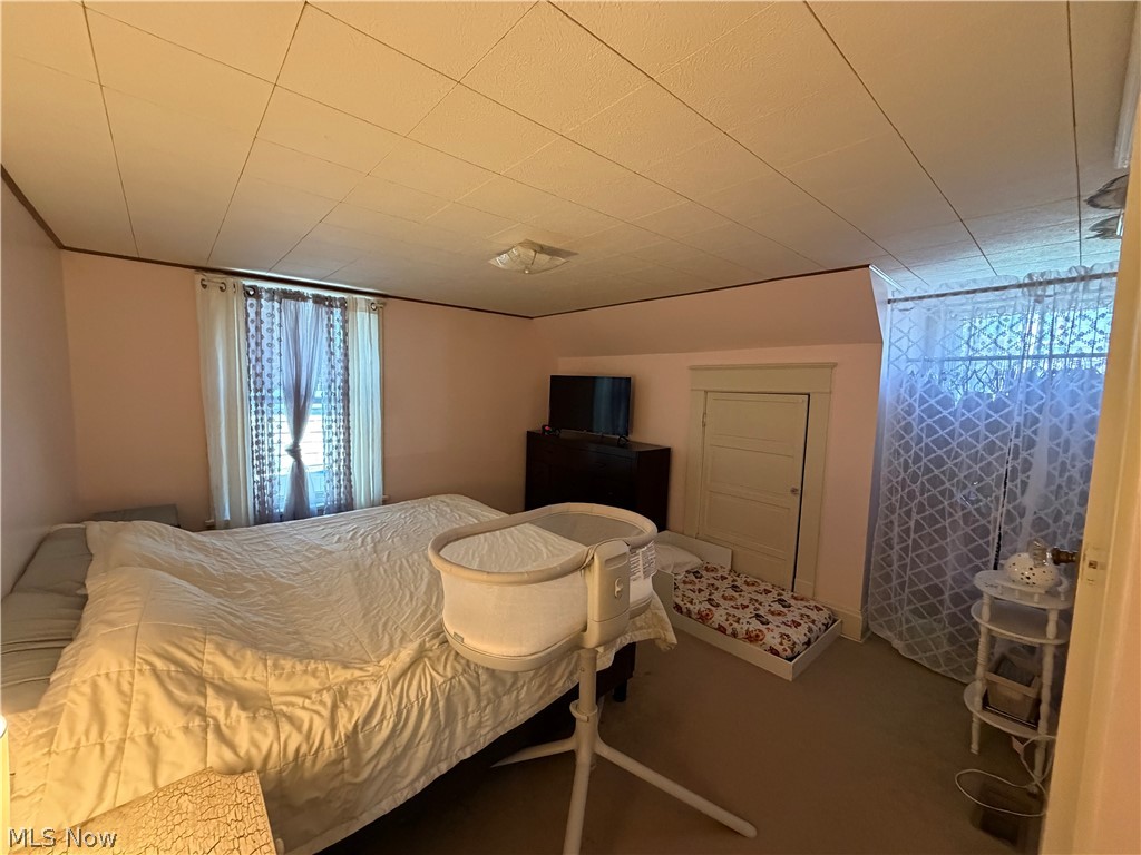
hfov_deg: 102.1
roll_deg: -0.5
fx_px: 461
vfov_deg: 85.7
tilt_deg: -5.0
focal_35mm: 14
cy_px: 428
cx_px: 570
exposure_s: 1/60
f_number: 2.2
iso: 640
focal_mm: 2.22
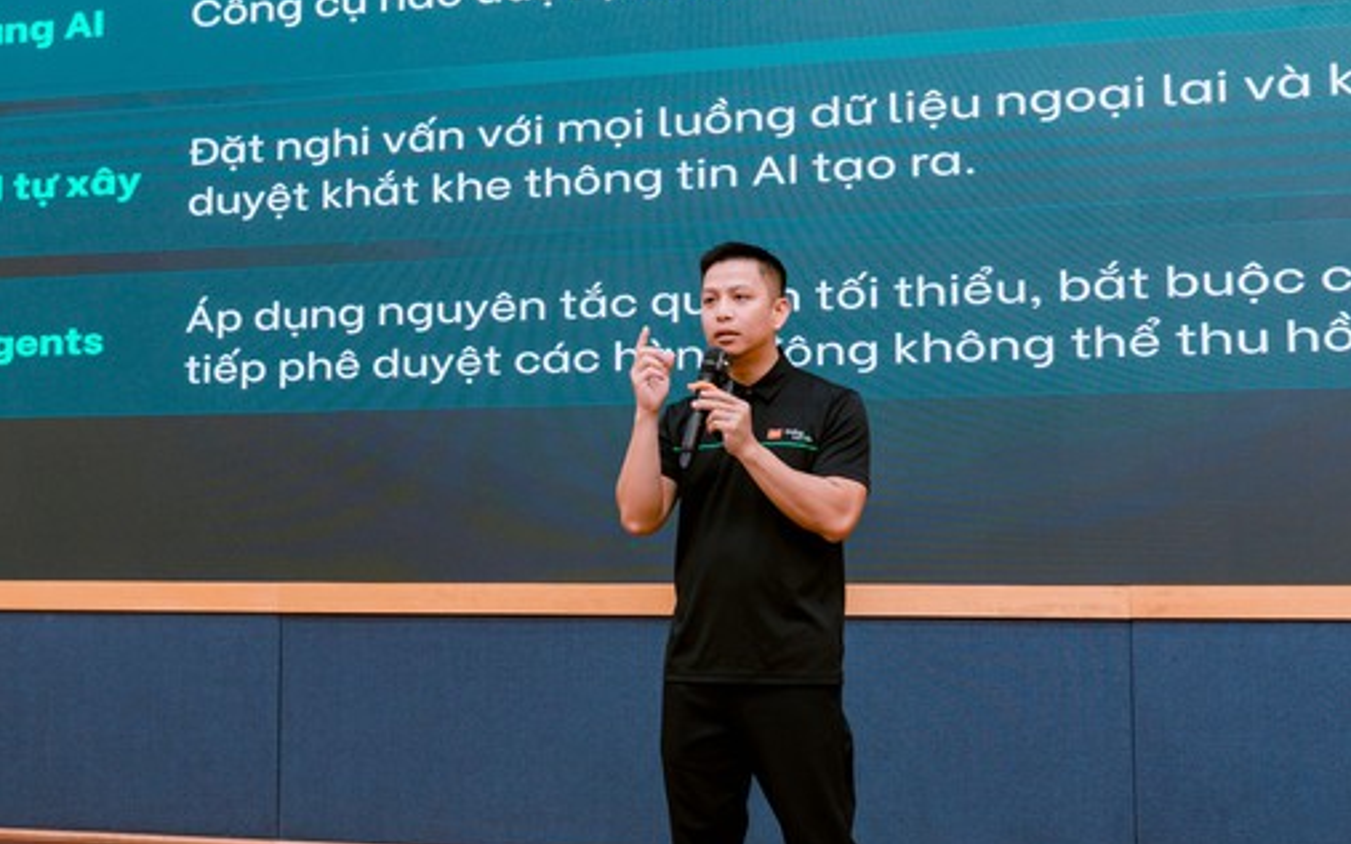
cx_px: 717
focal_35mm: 55
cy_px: 361
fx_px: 2026
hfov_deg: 36.9
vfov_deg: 23.5
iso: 800
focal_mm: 42.8
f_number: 5
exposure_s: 1/100
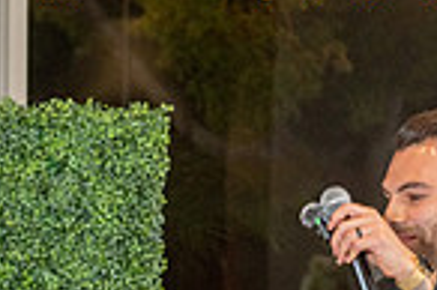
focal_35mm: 231
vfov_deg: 5.8
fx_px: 2801
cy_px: 495
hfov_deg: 8.8
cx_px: -102
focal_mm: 58
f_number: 3.5
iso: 800
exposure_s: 1/160
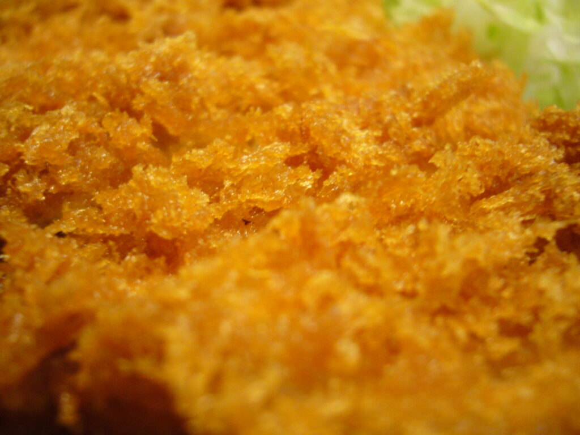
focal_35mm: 35
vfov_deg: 40.7
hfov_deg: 52.6
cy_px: 218
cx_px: 290
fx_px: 586
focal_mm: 5.8
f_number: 2.8
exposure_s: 1/8
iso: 200
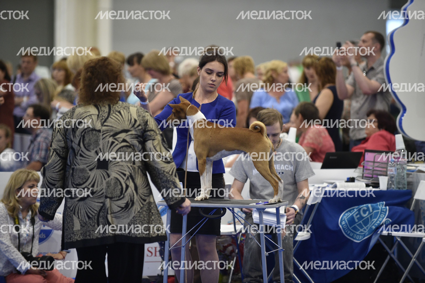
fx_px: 2242
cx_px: 212
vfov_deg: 7.2
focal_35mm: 190
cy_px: 142
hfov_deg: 10.8
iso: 2500
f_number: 2.8
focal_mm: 190
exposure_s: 1/160
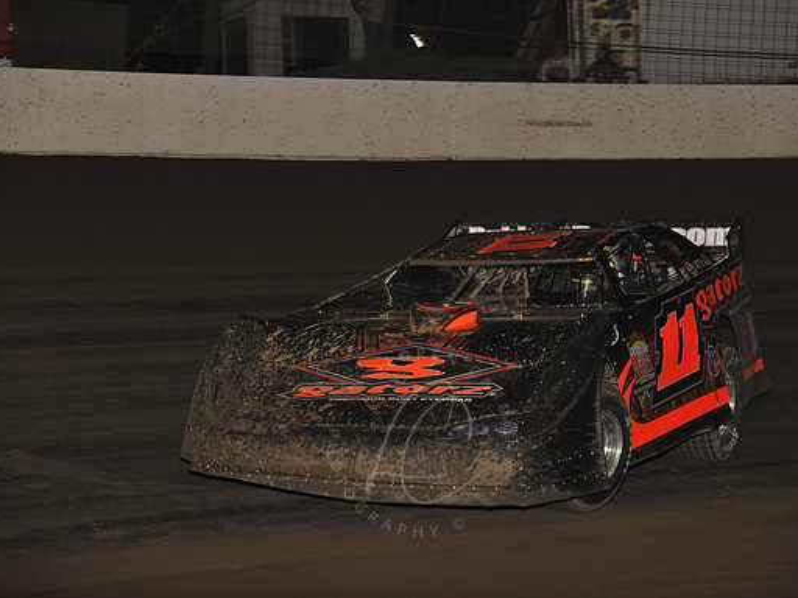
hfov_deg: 12.5
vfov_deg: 9.4
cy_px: 299
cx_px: 421
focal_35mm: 158
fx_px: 3642
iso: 1000
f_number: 6.3
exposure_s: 1/320
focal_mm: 145
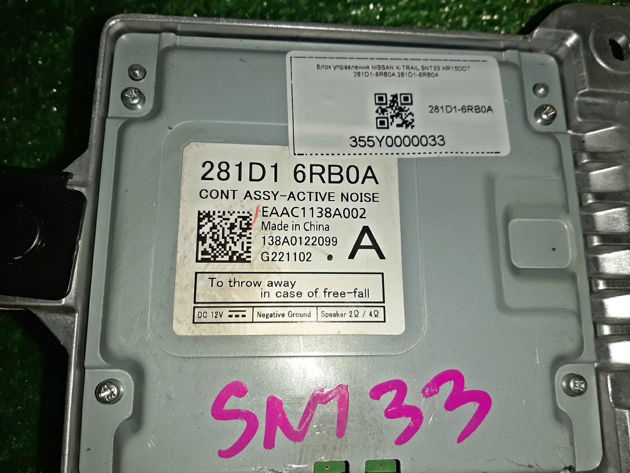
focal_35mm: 26
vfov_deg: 53.1
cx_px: 315
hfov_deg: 67.3
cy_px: 236
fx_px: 473
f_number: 1.7
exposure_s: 1/50
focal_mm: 3.93
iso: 213
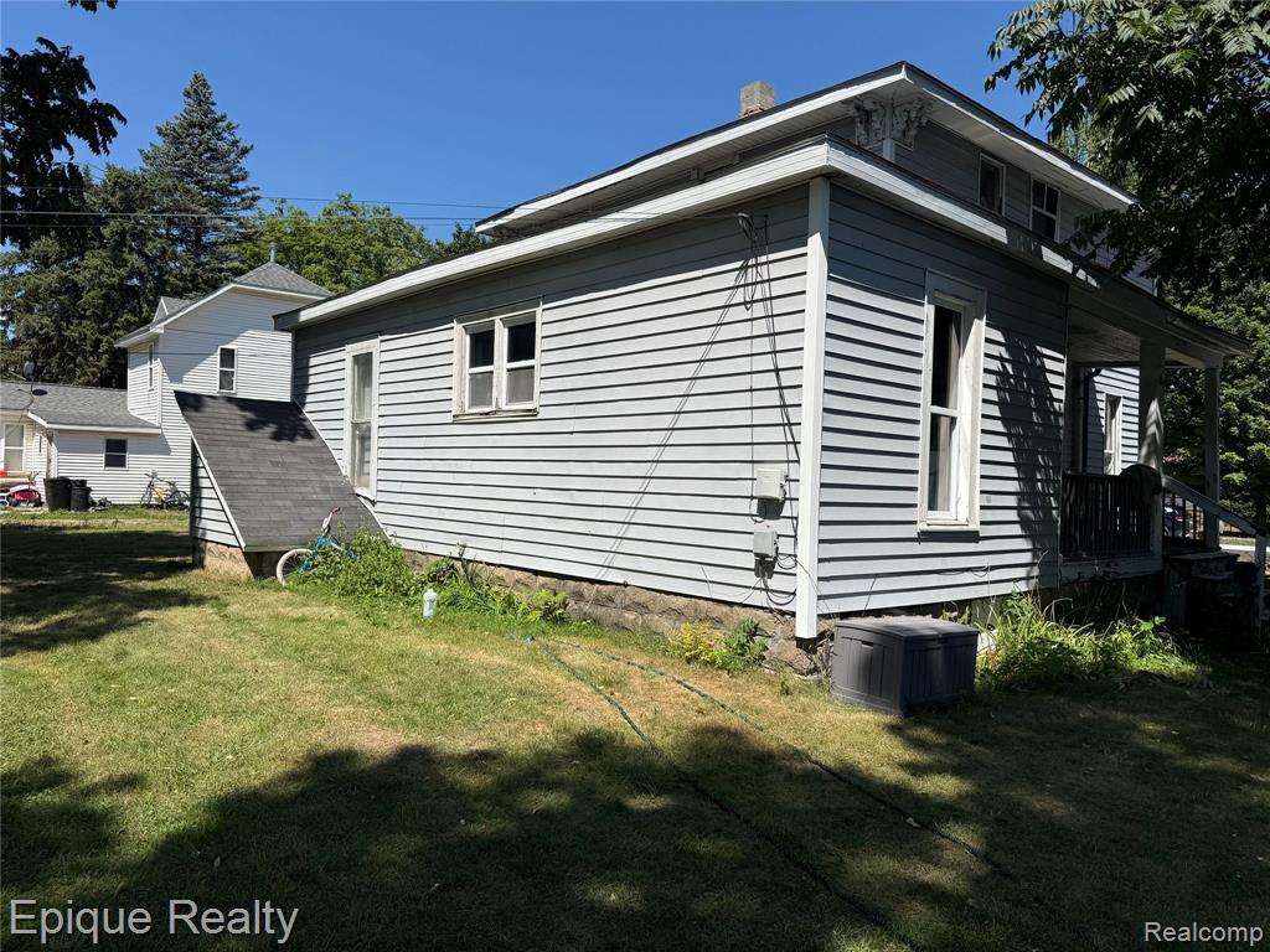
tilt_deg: +0.9
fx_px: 881
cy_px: 476
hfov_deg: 71.6
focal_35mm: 24
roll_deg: -1.1
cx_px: 635
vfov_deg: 56.8
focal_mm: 6.76
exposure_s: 1/5714
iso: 80
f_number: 1.78
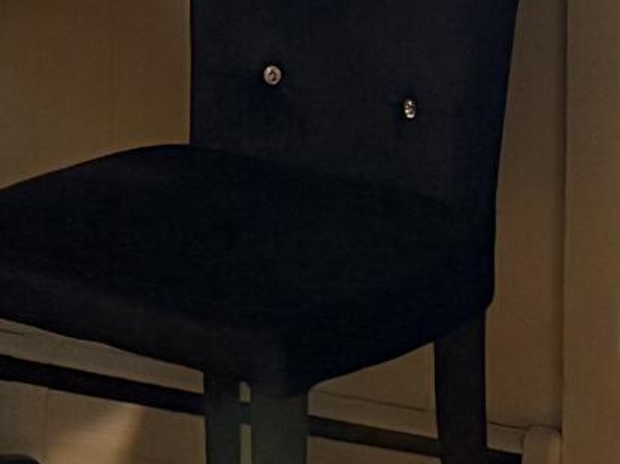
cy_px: -503
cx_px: -353
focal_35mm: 188
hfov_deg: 10.1
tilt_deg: -2.1
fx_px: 3366
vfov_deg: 7.5
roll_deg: +0.7
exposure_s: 1/60
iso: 320
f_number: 1.6
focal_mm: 5.96
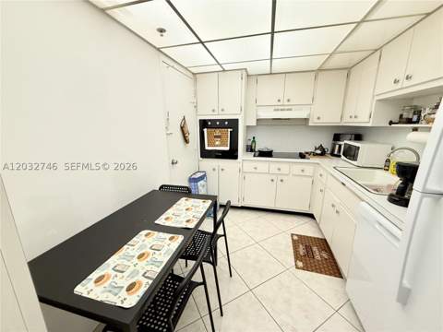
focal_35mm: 14
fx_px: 179
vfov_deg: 85.7
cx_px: 222
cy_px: 166
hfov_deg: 102.1
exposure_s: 1/120
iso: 160
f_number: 2.2
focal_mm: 2.22
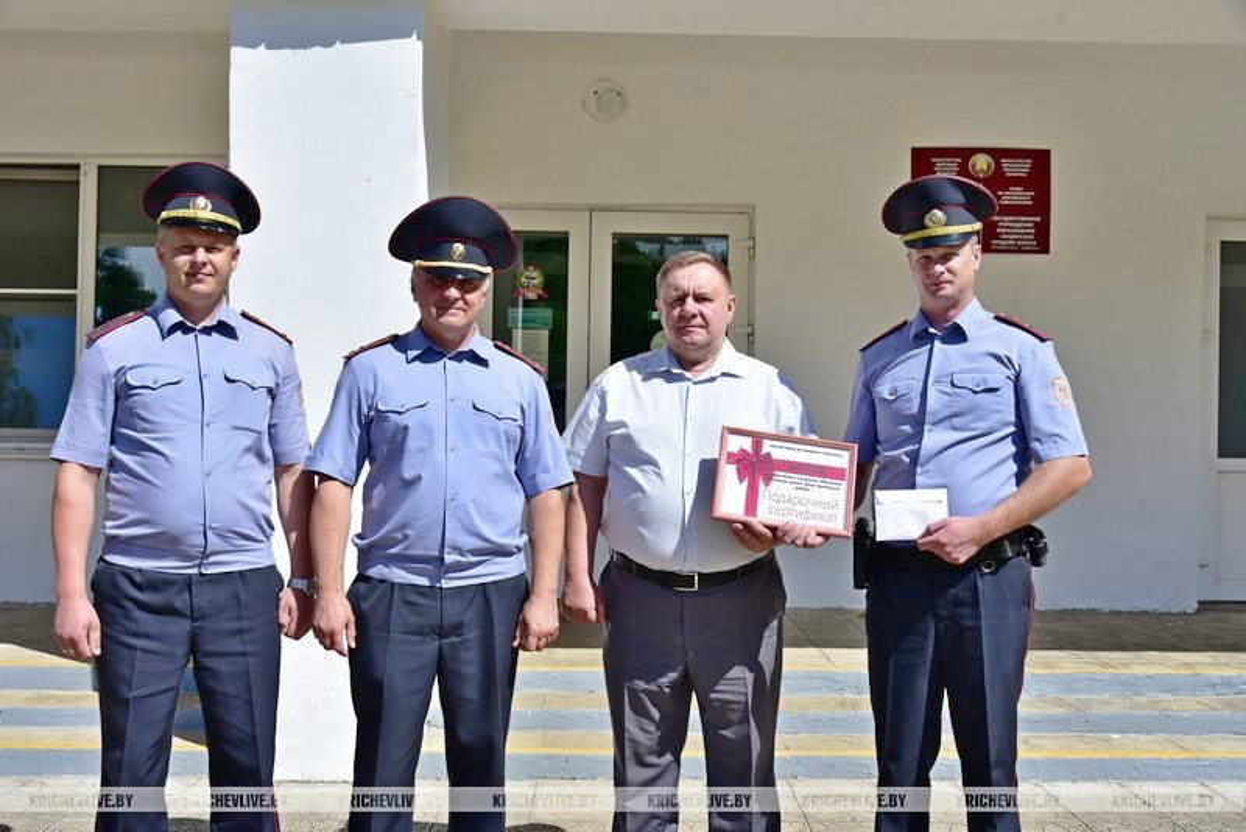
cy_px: 416
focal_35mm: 38
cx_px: 623
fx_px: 1316
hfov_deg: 50.7
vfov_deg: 35.1
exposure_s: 1/320
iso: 125
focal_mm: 38
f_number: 9
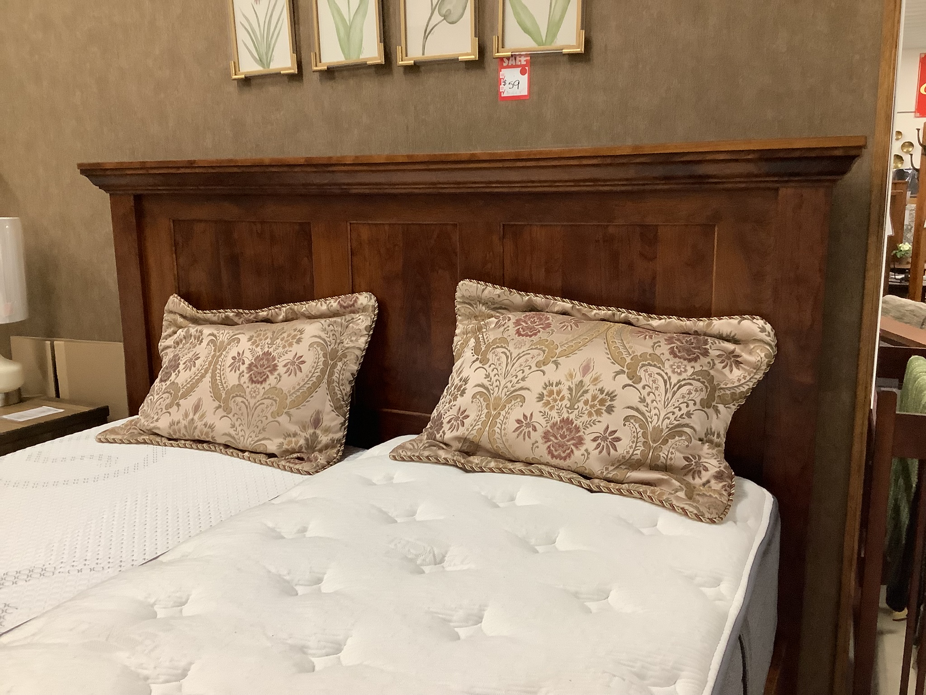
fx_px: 829
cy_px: 348
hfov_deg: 58.4
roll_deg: +0.4
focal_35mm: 31
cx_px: 463
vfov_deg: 45.4
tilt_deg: -12.3
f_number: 2.4
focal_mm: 3.3
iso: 250
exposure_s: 1/60
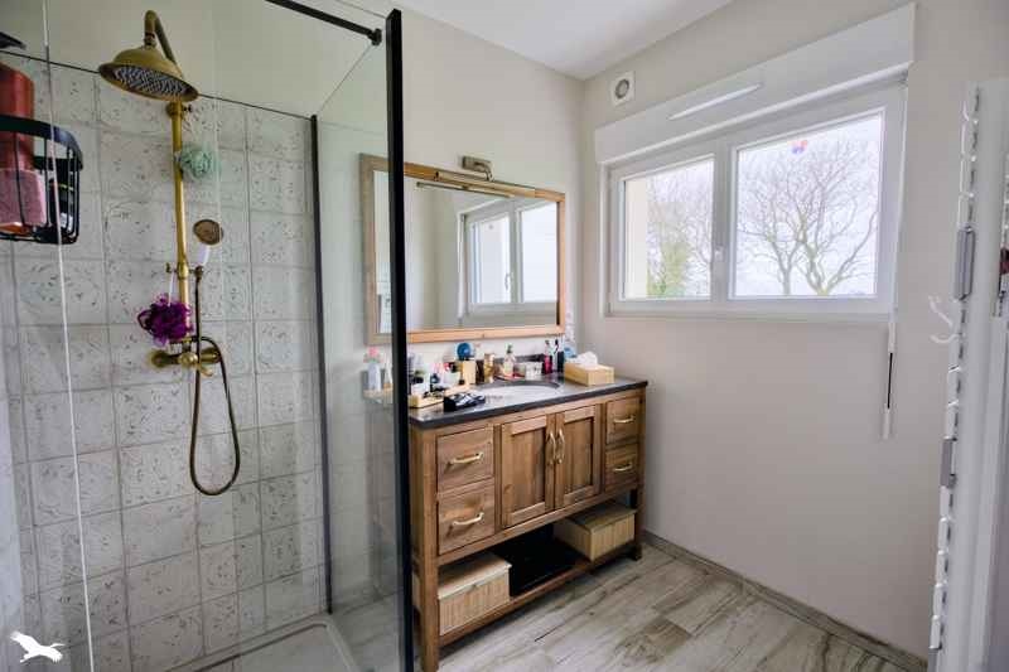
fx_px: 448
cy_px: 336
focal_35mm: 16
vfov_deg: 73.7
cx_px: 504
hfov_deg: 96.7
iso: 800
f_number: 8
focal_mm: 16
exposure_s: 1/125
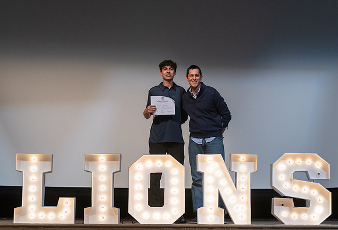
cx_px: 175
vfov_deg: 17.0
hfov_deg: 24.8
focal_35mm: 81
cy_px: 109
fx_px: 768
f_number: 4
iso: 5000
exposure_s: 1/320
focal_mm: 70
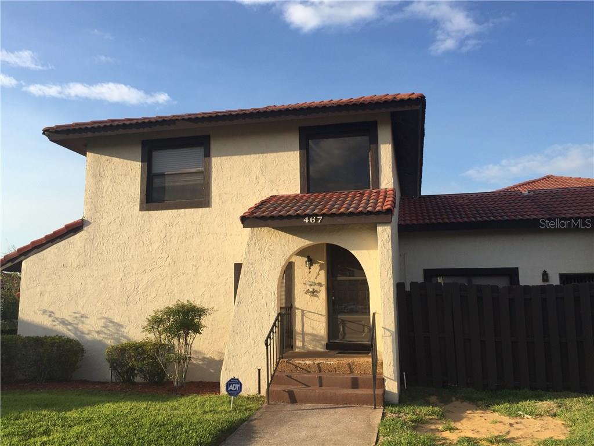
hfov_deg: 61.7
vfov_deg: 48.2
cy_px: 223
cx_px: 297
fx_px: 498
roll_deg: +0.0
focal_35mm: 29
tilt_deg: +8.2
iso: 32
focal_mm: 4.15
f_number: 2.2
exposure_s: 1/964
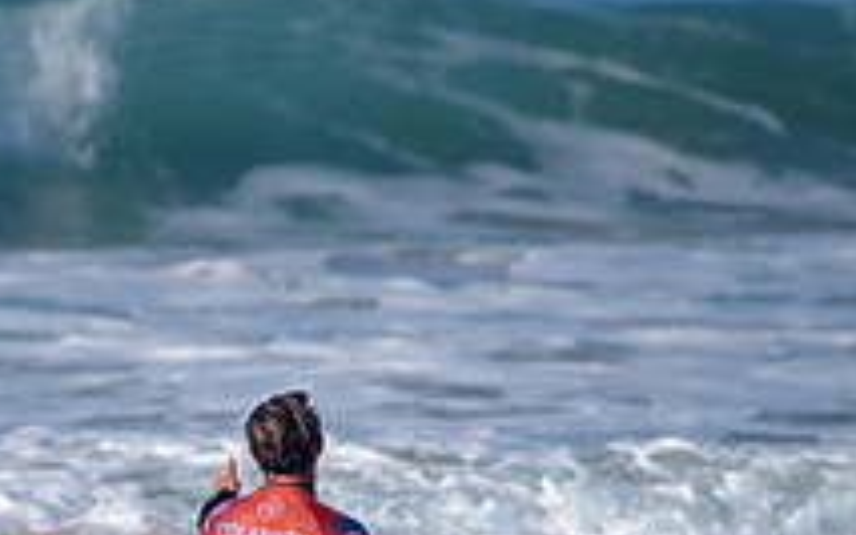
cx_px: 261
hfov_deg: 1.5
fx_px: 32302
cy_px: 626
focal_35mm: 1385
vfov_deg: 0.9
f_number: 5.6
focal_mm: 500
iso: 180
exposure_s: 1/2000
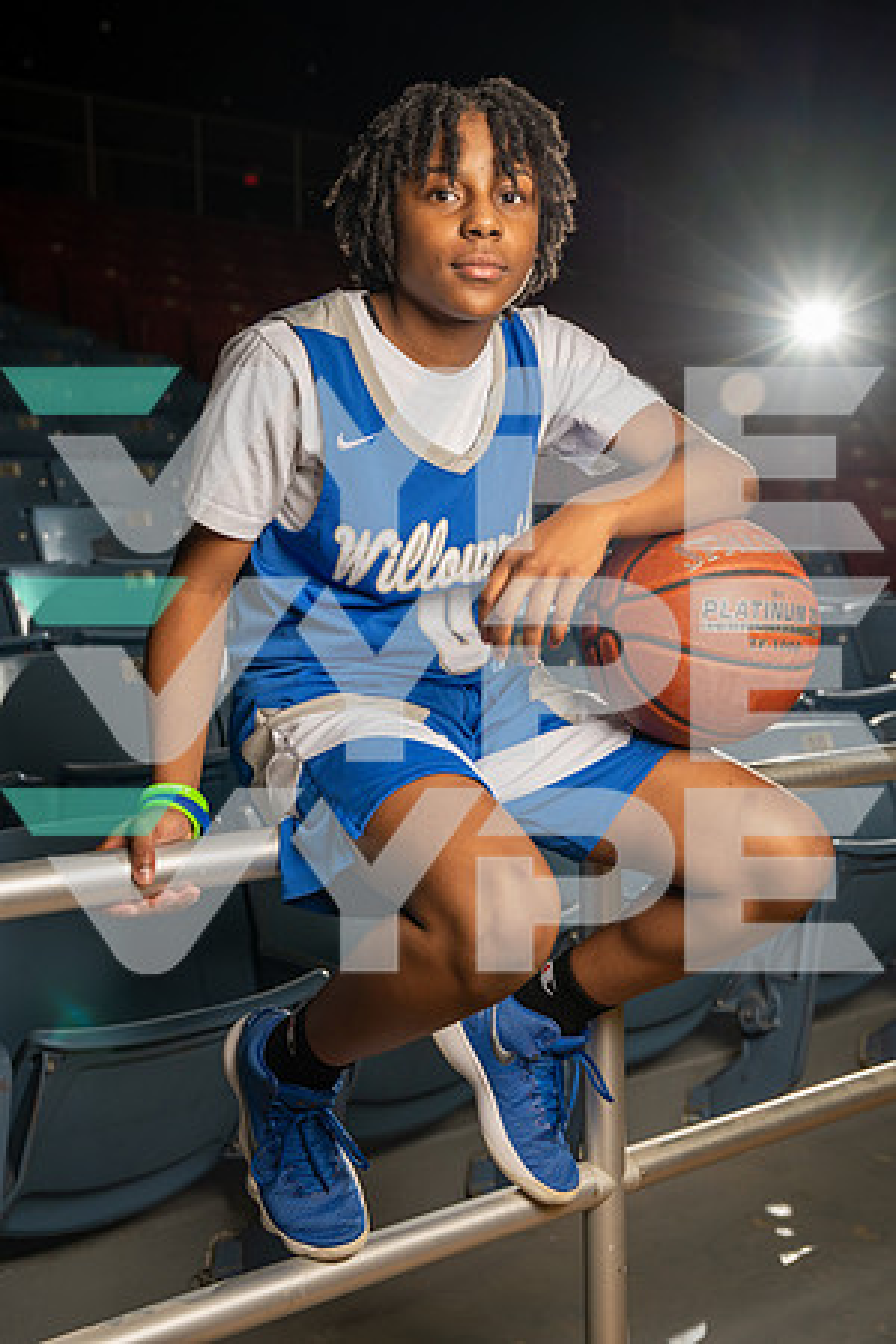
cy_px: 672
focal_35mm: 49
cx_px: 448
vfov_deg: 40.3
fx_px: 1829
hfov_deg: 27.5
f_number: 5
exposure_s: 1/250
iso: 320
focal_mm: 49
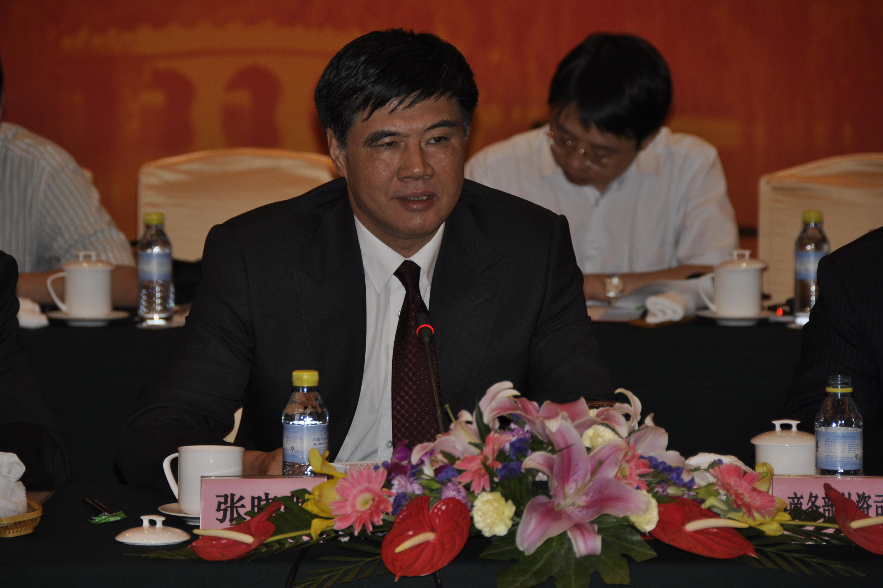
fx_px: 6278
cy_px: 294
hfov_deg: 8.0
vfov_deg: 5.4
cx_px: 442
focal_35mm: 256
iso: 500
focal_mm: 170
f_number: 5.6
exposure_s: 1/60
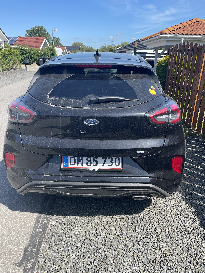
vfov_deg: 67.3
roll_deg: -1.5
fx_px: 205
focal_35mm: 26
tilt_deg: -21.5
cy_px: 136
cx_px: 102
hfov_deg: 53.1
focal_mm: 5.1
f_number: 1.6
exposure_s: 1/1475
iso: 32
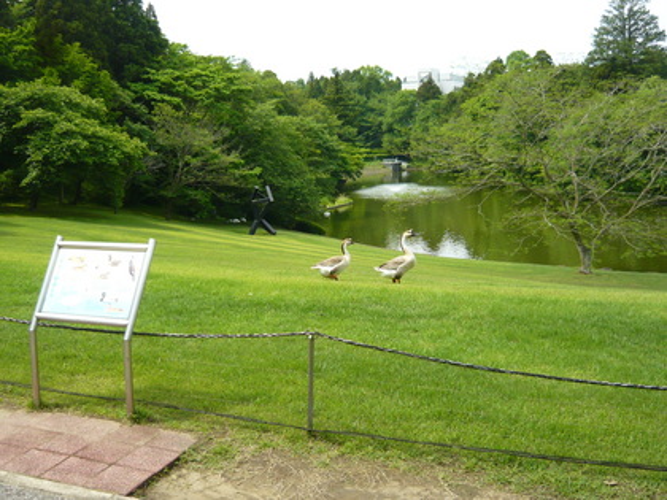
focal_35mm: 39
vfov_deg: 36.8
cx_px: 334
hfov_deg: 47.9
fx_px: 751
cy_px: 250
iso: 100
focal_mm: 5.5
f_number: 2.8
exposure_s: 1/500
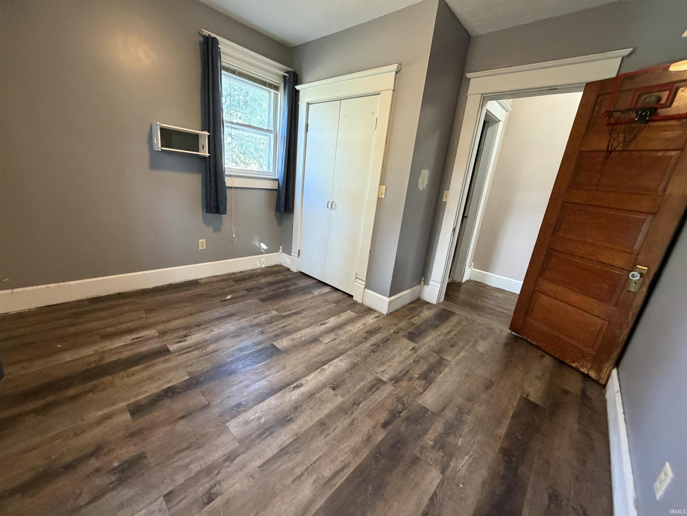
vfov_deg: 85.7
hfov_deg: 102.1
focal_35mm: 14
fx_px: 278
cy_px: 258
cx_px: 344
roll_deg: -5.4
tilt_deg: -17.9
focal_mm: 2.22
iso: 500
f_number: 2.2
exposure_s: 1/60
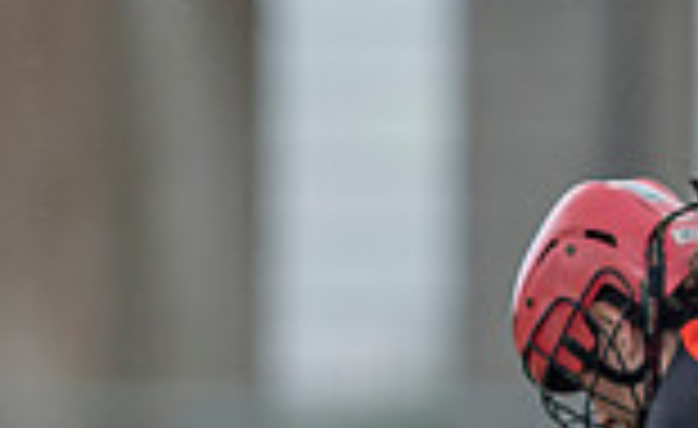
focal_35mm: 1816
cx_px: 532
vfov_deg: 0.7
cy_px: 658
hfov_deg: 1.2
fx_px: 34359
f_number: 2.8
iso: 180
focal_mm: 300
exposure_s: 1/1000
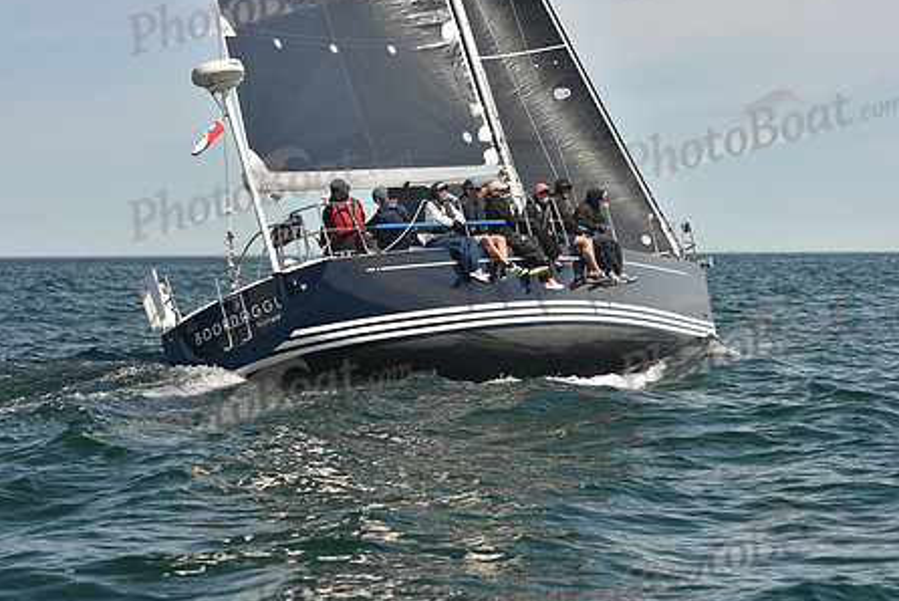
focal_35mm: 91
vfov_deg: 15.0
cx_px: 518
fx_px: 2274
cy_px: 265
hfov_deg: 22.3
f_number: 6.3
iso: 250
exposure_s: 1/640
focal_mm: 70
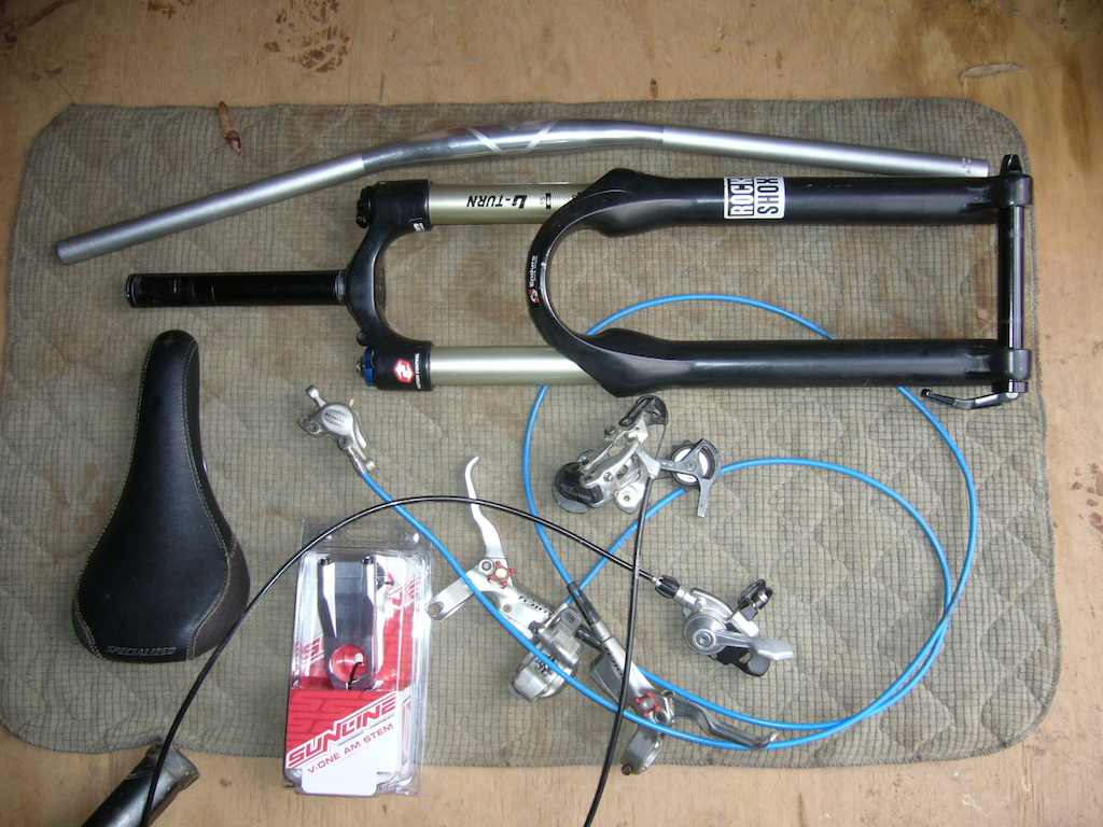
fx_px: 1115
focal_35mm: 35
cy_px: 414
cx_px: 552
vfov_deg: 40.7
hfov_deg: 52.6
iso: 100
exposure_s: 1/60
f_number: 2.8
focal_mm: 5.8
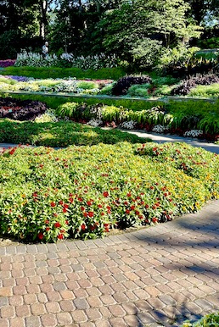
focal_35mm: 42
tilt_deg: -6.2
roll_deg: -1.4
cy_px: 138
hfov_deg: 31.8
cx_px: 83
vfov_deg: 46.2
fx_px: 383
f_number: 1.6
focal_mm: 5.1
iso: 32
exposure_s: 1/1188
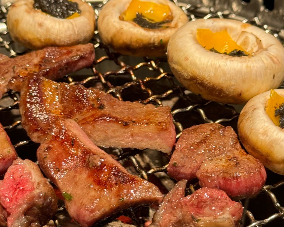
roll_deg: +3.0
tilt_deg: -41.8
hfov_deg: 20.4
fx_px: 790
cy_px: 131
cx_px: 126
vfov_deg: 16.4
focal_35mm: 94
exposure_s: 1/60
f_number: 1.78
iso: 100
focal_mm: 6.76
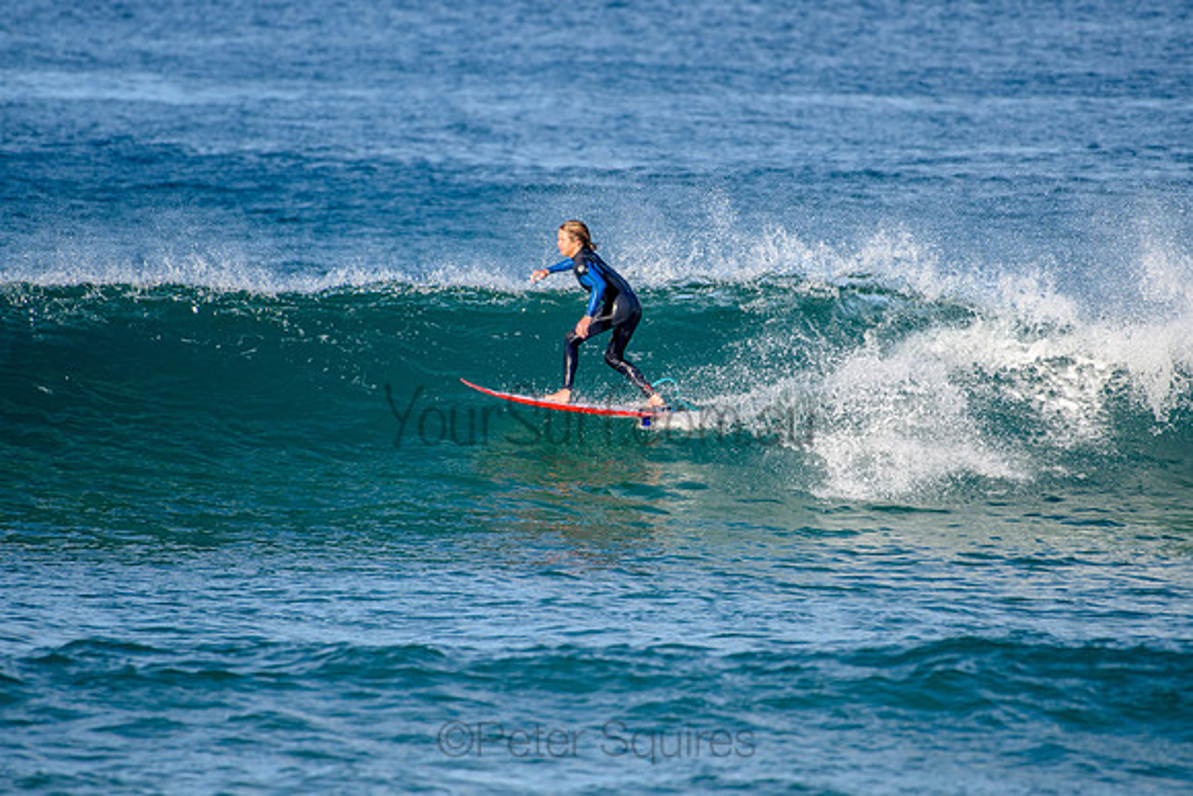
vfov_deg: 2.2
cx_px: 613
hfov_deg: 3.4
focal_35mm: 613
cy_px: 387
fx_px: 20327
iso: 280
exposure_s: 1/2000
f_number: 5.6
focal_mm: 500
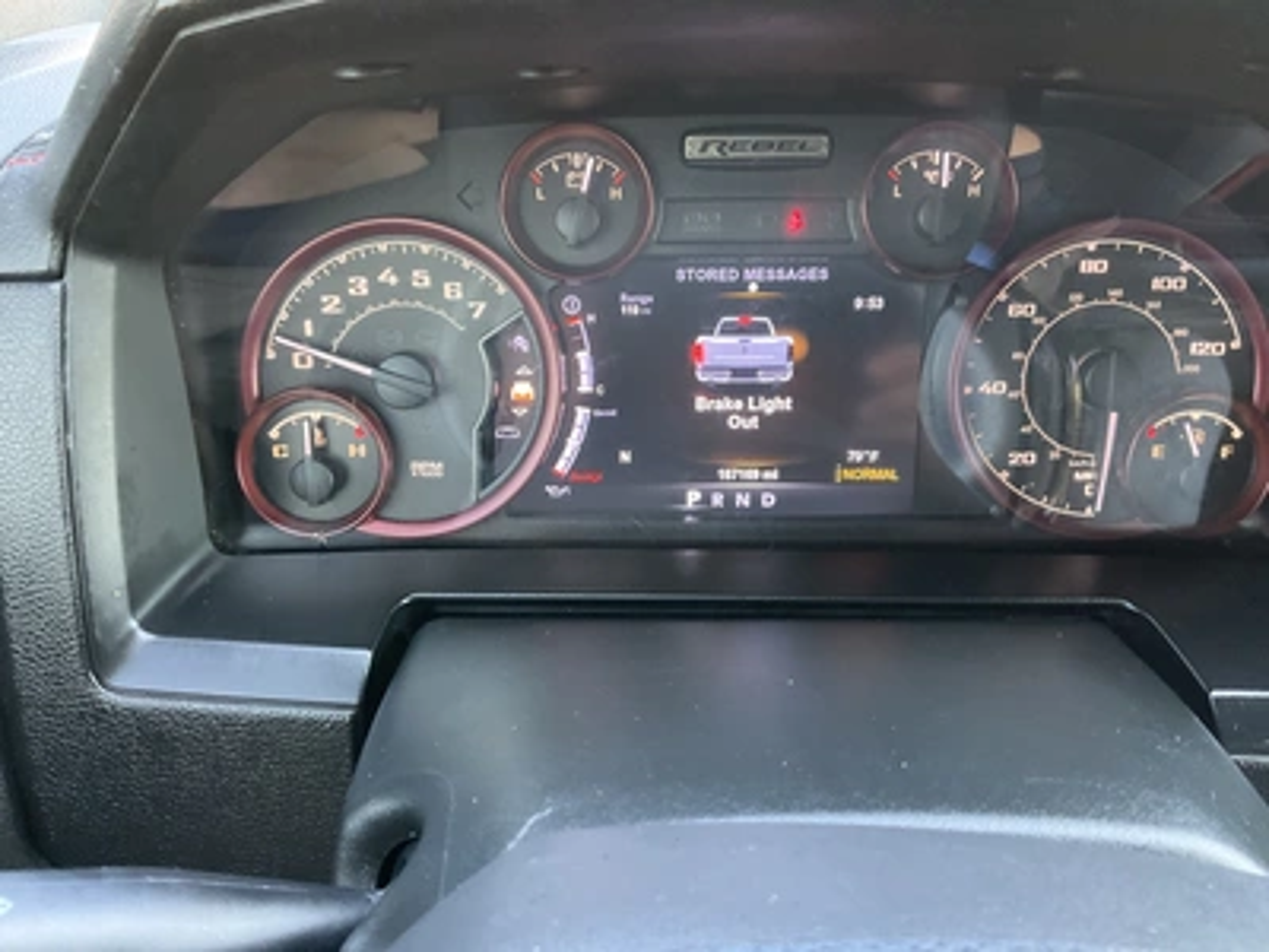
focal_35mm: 29
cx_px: 634
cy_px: 476
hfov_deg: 61.7
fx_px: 1063
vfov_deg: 48.2
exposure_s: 1/52
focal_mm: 3
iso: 320
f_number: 1.8
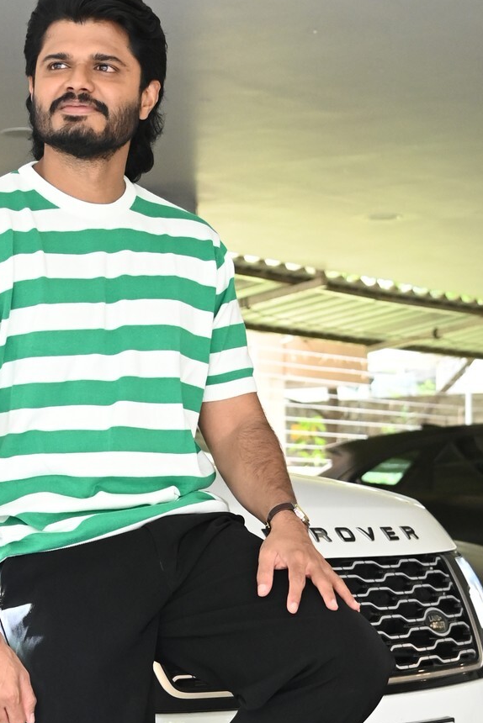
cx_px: 160
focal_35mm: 103
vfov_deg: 19.5
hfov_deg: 13.3
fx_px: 2071
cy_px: 629
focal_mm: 35
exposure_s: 1/200
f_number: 4
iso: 2500
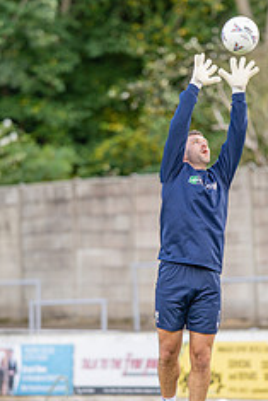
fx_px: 2877
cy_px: 259
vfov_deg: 8.0
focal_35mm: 258
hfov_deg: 5.3
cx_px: 119
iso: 560
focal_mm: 135
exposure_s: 1/2000
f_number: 1.8
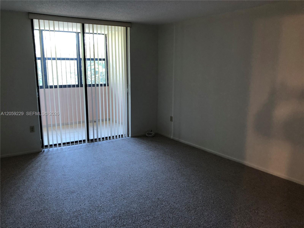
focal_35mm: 28
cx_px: 152
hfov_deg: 63.4
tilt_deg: -11.1
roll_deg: -1.0
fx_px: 246
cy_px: 114
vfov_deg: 49.7
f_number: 1.8
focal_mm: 3.99
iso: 50
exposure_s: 1/15
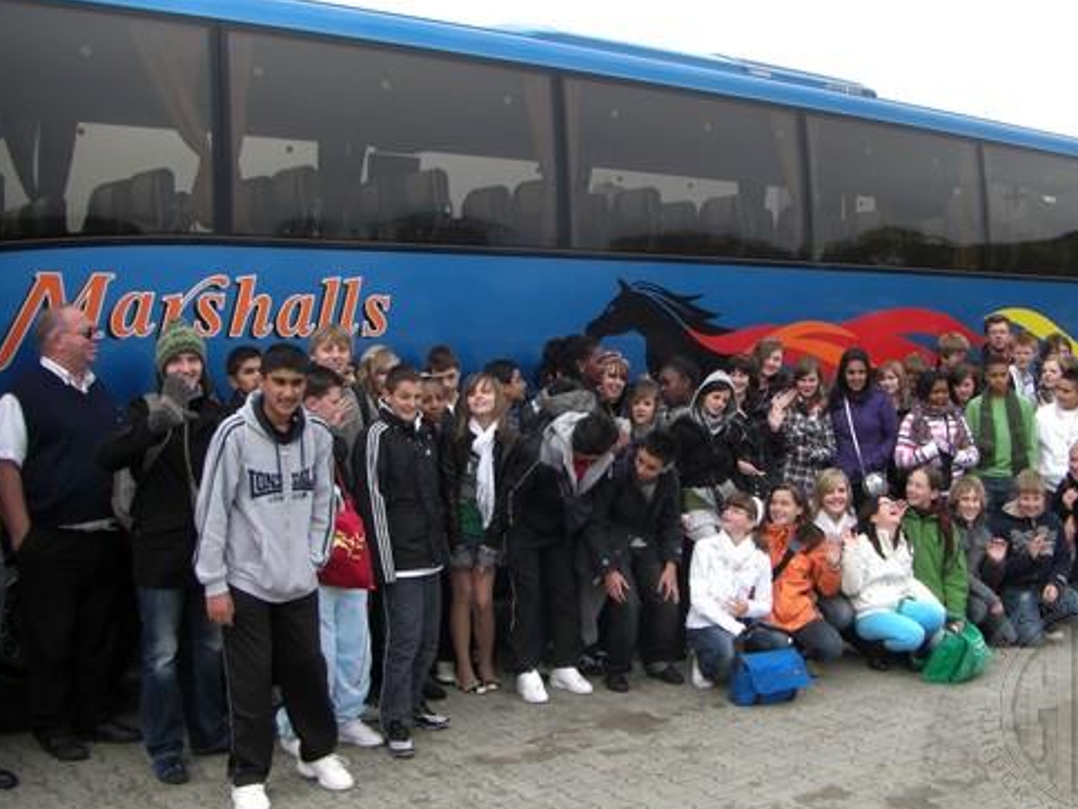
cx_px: 610
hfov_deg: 42.9
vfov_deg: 32.9
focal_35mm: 44
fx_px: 1370
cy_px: 377
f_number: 3.4
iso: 64
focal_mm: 6.3
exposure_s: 1/160
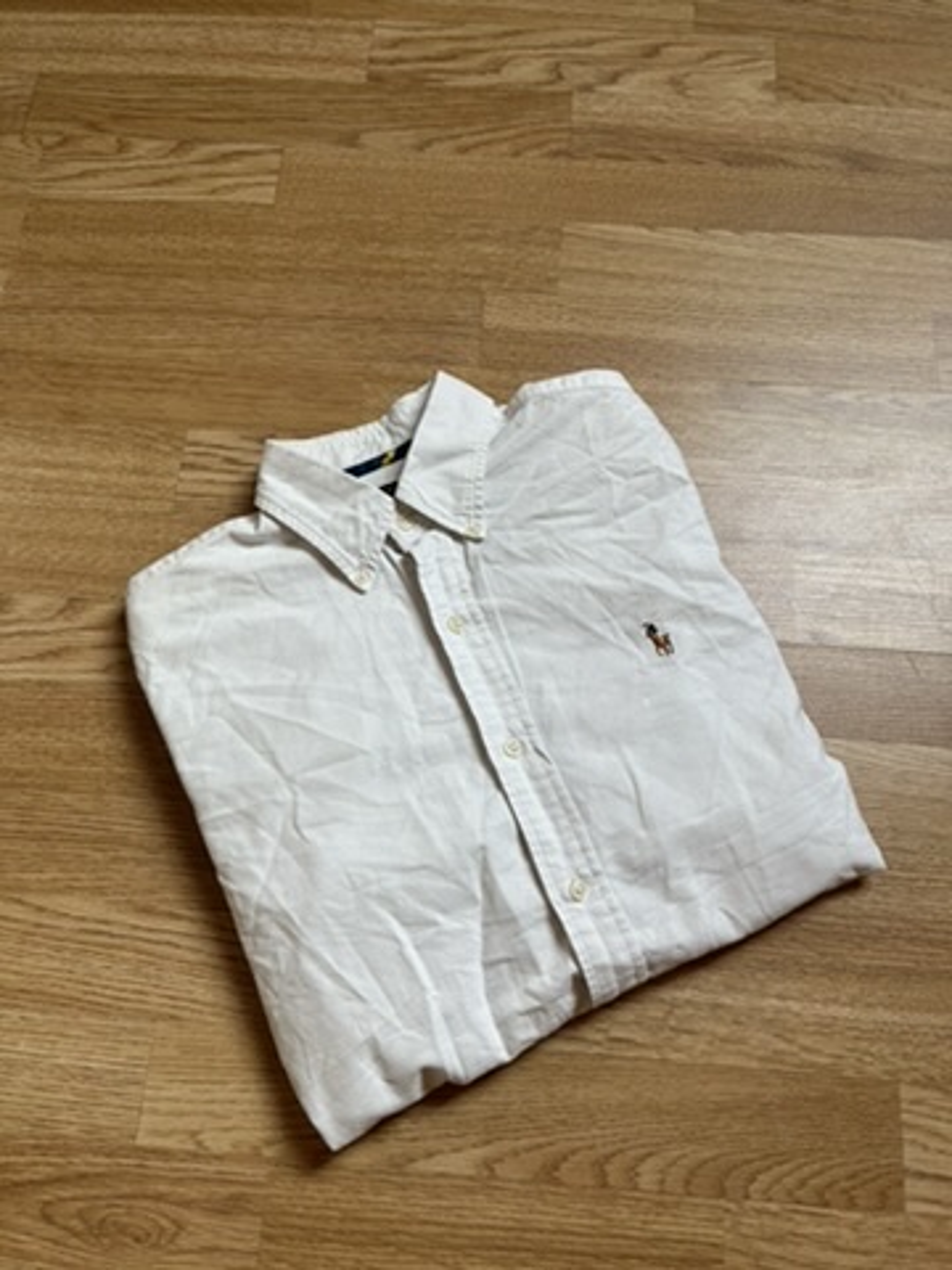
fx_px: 953
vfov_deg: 67.3
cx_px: 476
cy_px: 635
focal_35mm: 26
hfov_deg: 53.1
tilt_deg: -71.2
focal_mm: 5.7
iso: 40
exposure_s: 1/125
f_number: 1.5
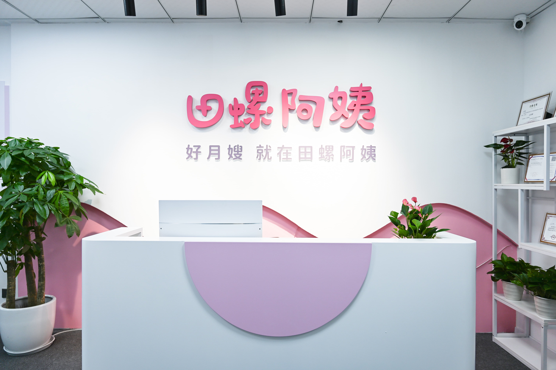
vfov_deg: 53.1
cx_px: 278
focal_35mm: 24
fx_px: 371
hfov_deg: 73.7
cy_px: 185
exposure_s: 1/160
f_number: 4
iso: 200
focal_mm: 24
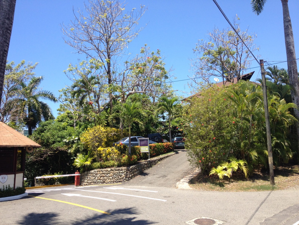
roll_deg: +1.3
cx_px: 150
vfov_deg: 40.7
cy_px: 112
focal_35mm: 35
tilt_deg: -0.5
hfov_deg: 52.6
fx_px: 302
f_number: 2.4
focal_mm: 4.28
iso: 50
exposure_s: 1/849
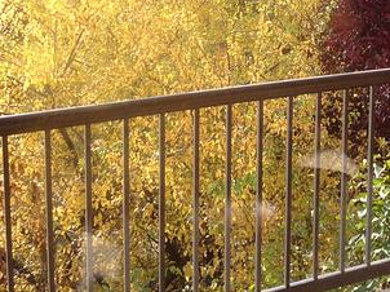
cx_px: 285
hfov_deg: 26.8
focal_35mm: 72
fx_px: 811
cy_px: 5
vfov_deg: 19.8
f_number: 2.4
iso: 64
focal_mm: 4.28
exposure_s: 1/302
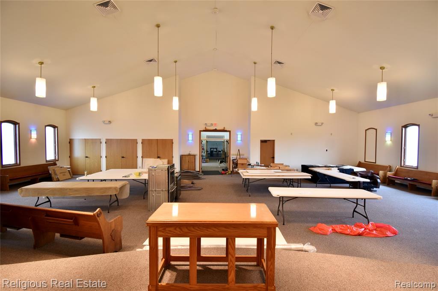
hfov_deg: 100.4
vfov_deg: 77.3
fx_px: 182
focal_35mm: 15
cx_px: 219
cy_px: 146
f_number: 4.5
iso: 280
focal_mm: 10
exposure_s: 1/15
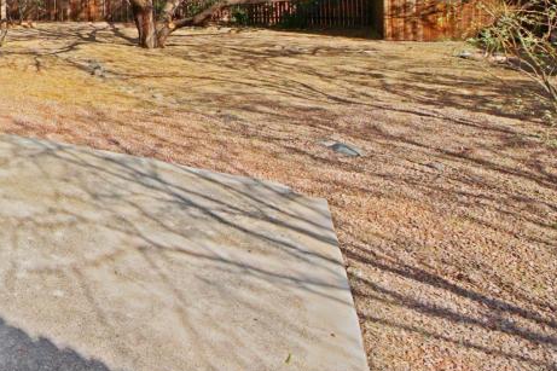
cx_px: -117
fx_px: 464
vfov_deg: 38.6
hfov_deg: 41.3
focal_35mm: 30
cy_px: -1
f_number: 8
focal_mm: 8
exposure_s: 1/400
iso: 200
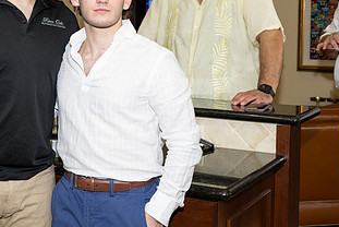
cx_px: 55
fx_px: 650
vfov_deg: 19.6
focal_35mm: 69
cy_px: 54
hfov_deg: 28.4
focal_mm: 37
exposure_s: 1/200
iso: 800
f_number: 5.6
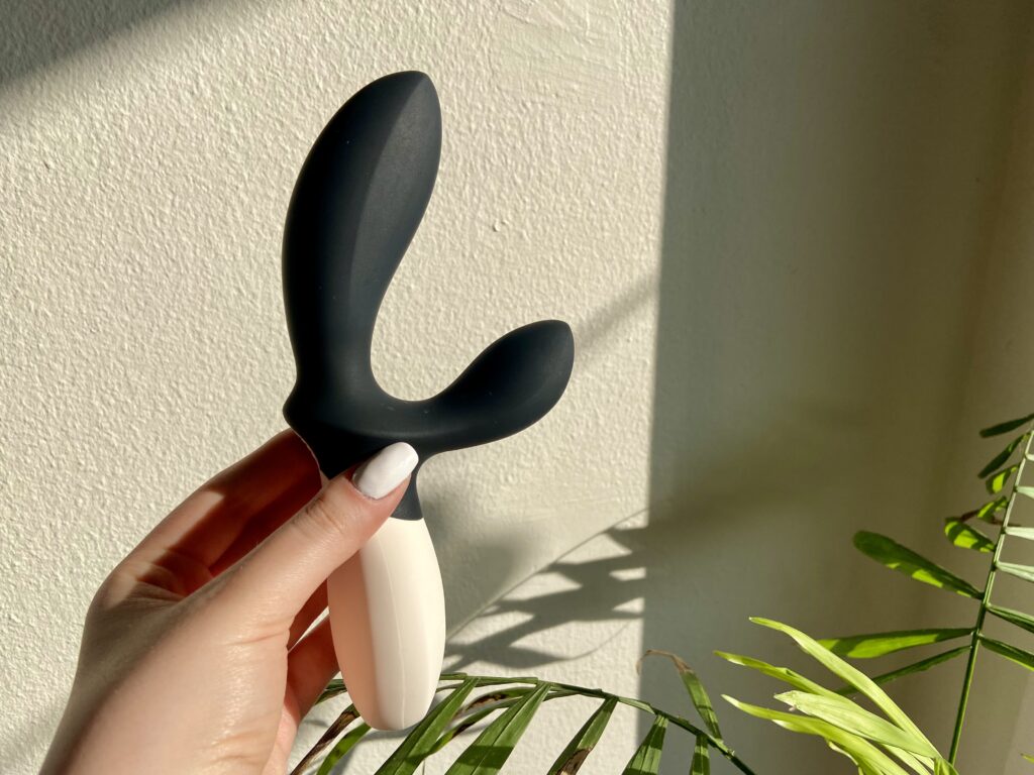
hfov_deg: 67.3
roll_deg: +1.9
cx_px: 517
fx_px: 777
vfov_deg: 53.1
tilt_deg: -20.4
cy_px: 388
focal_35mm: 26
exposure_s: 1/3610
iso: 32
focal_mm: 4.25
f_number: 1.8
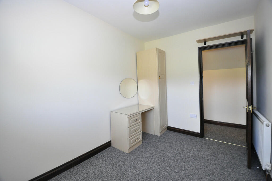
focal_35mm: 15
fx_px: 113
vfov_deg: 77.2
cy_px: 90
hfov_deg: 100.5
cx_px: 136
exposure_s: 1/60
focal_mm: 10
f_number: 4
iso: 800
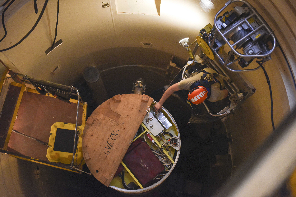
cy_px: 98
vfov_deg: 19.5
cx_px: 148
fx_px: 576
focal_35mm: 70
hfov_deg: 28.8
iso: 2000
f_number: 2.8
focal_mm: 70
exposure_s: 1/250
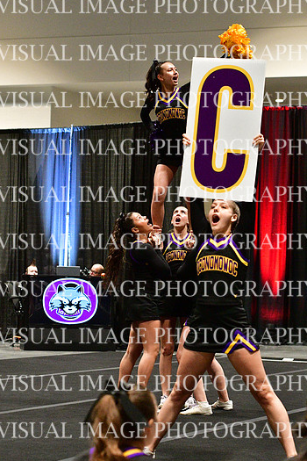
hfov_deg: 11.8
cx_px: 148
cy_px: 218
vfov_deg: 17.6
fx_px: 1484
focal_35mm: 116
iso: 5000
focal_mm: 70
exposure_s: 1/400
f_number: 4
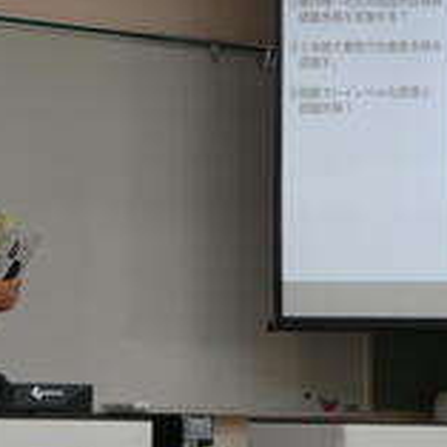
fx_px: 2367
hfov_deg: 10.7
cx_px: 51
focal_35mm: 162
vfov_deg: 10.8
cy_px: 239
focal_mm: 12.9
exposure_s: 1/80
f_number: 4.3
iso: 320
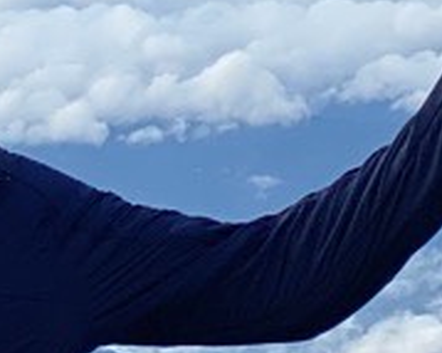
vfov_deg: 4.5
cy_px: 52
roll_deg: -0.4
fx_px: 4458
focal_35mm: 341
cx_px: -800
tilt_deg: -7.7
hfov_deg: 5.4
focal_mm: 6
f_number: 2
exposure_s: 1/648
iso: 20
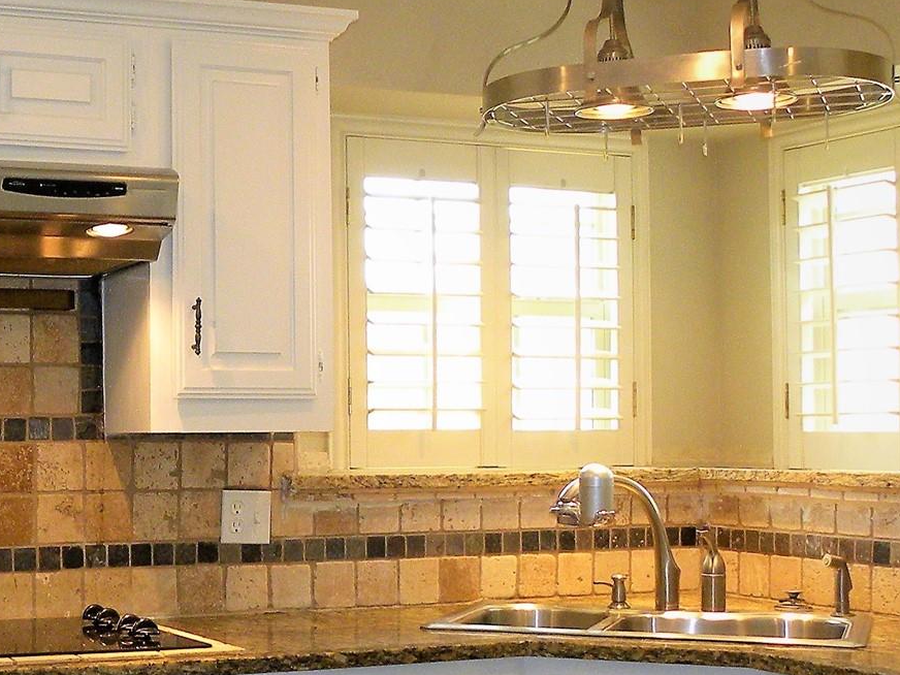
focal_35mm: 61
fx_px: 1586
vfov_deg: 24.0
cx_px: 70
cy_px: 420
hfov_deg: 30.1
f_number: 2.8
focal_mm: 4.6
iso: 179
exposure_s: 1/65
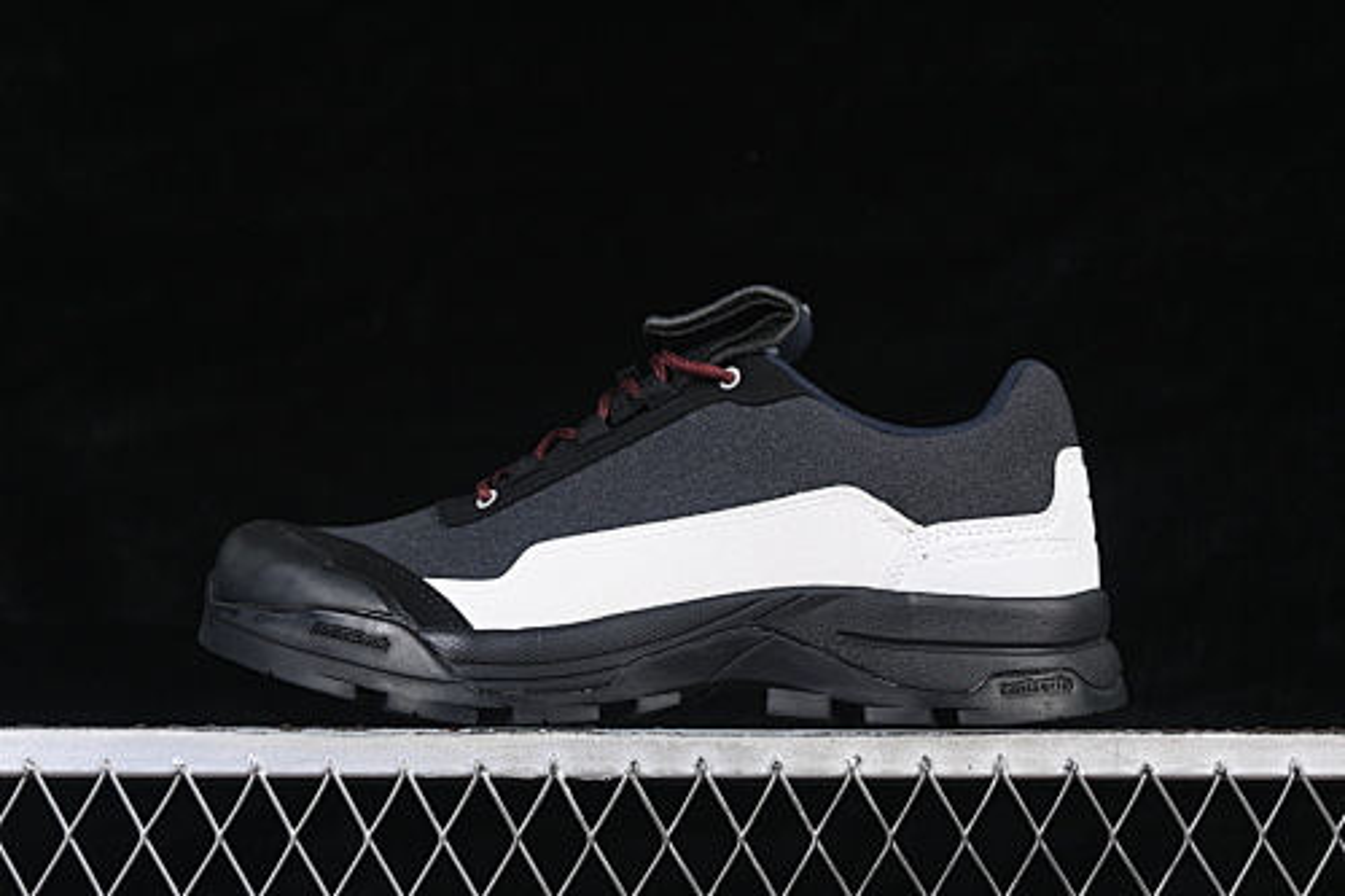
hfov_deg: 27.0
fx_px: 2801
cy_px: 448
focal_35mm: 75
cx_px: 672
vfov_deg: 18.2
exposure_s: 1/50
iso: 160
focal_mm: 50
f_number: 6.3
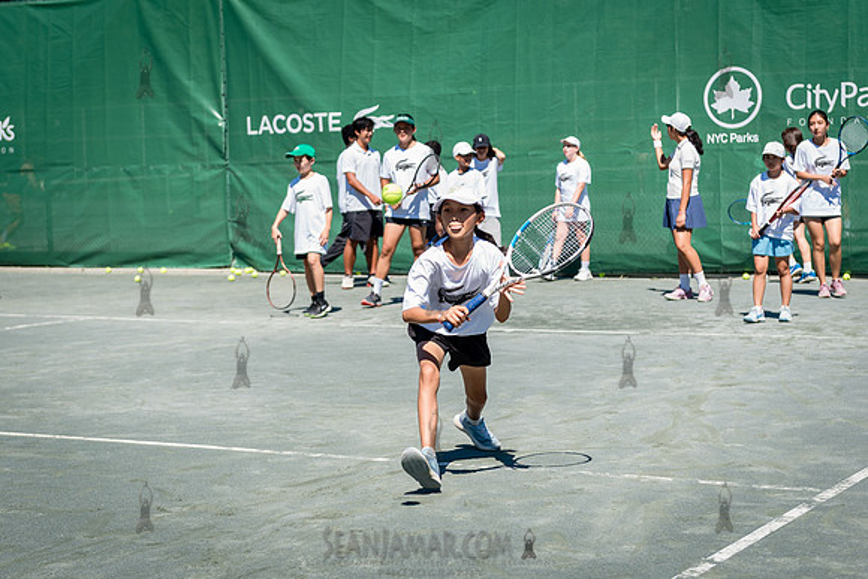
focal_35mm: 70
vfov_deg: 19.5
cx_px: 432
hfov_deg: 28.9
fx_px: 1686
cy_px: 263
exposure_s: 1/1250
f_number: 3.5
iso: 200
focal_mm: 62
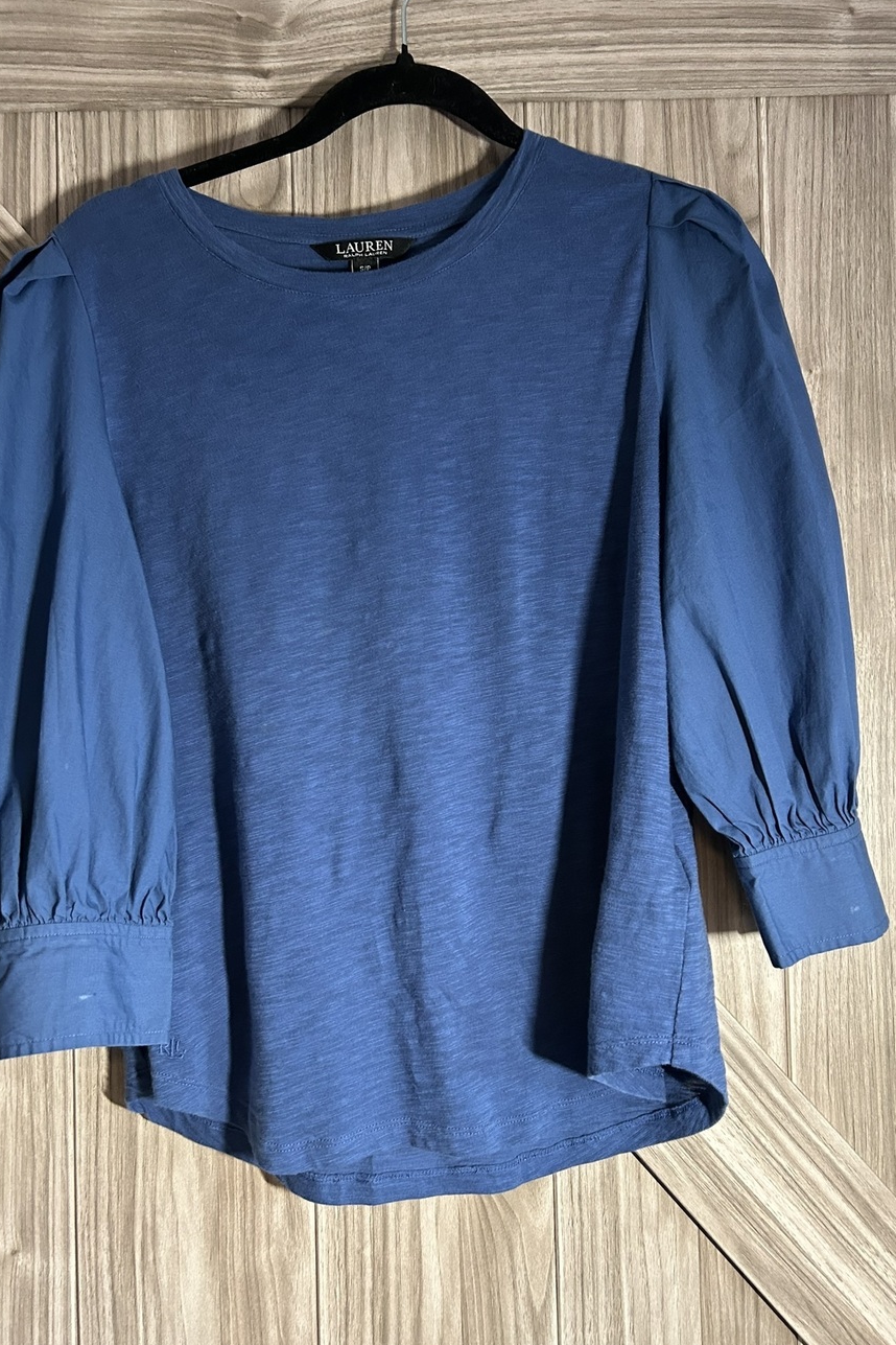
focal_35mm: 28
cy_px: 669
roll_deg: +2.6
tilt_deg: +0.3
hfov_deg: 46.4
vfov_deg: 65.5
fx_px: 1045
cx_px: 441
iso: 400
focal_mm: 5.7
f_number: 1.5
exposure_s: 1/60
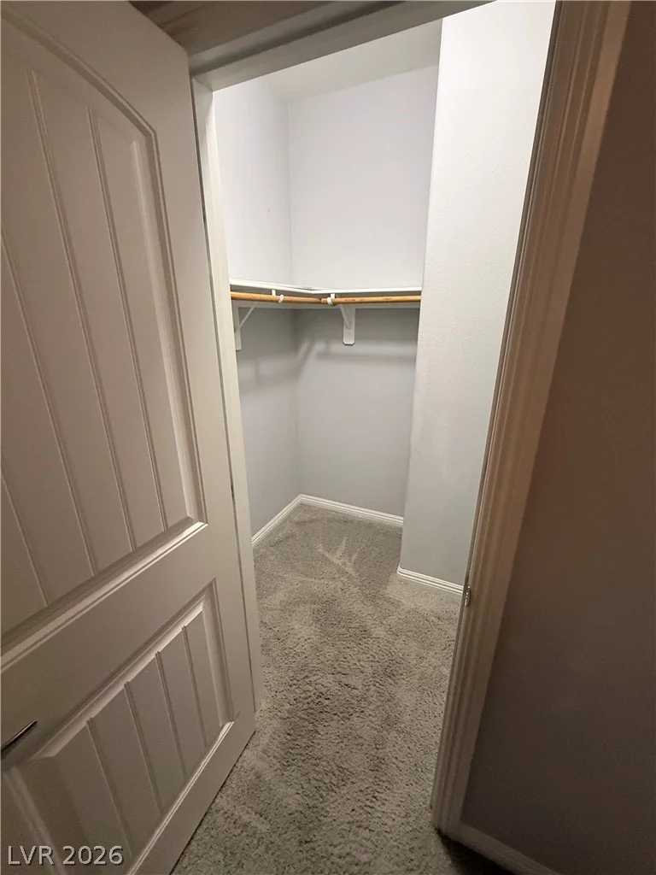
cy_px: 438
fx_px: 354
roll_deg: -0.2
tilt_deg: -20.1
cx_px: 328
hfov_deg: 85.7
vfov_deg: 102.1
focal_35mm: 14
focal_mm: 2.22
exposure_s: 1/60
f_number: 2.2
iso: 500
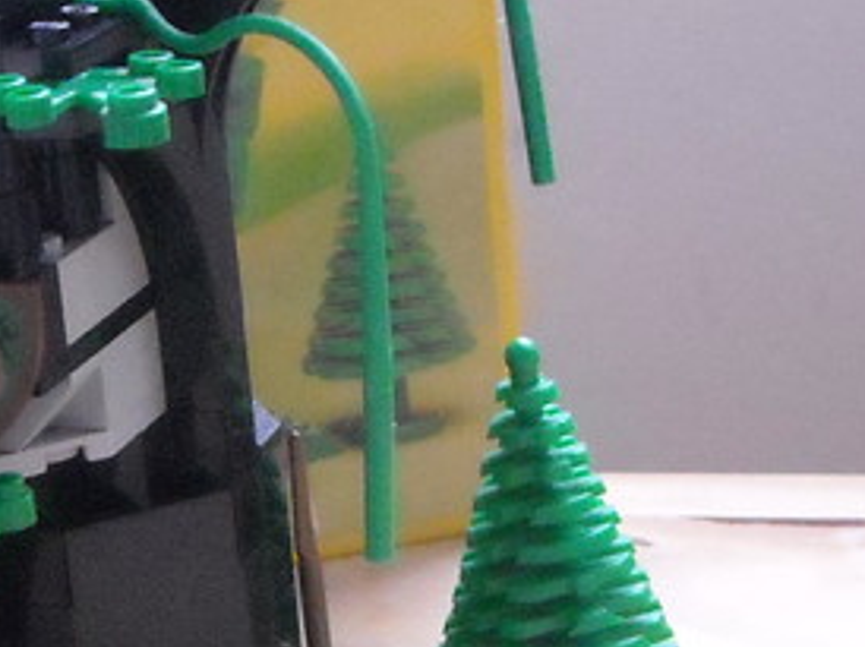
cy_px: 532
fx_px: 2871
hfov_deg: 17.1
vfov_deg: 12.8
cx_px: 281
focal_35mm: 115
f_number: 2.8
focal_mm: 5.7
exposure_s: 1/24
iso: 800
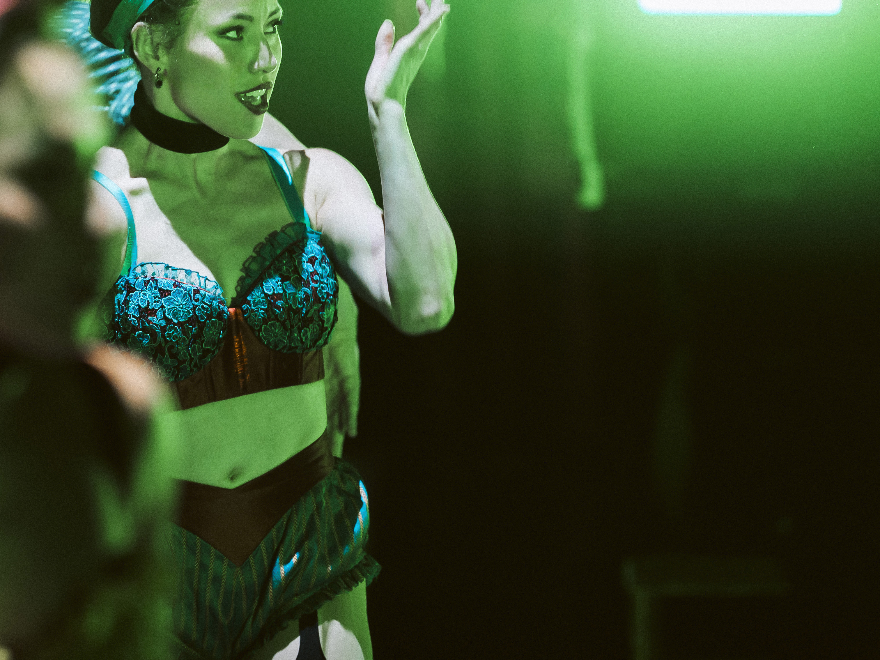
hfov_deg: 7.3
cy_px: 333
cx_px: 176
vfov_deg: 5.5
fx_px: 6889
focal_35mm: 271
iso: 1600
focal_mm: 142
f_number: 2.8
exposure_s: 1/400
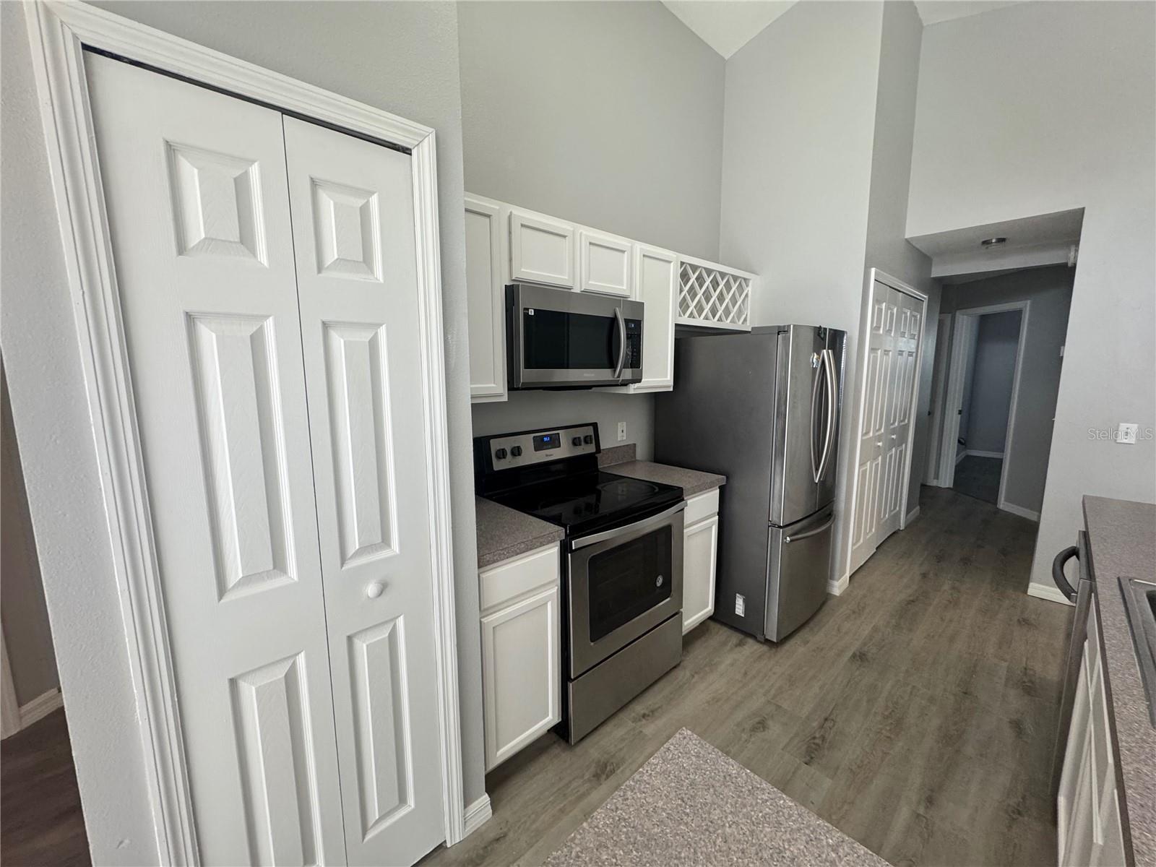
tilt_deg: -10.3
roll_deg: +1.8
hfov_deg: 102.1
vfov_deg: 85.7
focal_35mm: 14
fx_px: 468
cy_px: 434
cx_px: 578
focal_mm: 2.22
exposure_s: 1/120
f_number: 2.2
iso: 200
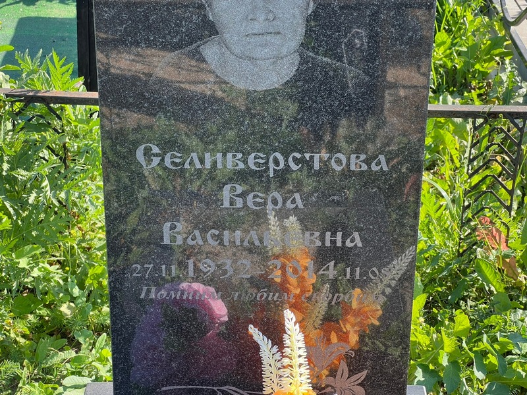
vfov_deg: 19.1
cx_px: 264
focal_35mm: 77
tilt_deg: -28.5
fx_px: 1172
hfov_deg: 25.3
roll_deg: -1.0
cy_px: 198
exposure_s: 1/104
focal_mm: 9
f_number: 2.8
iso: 32
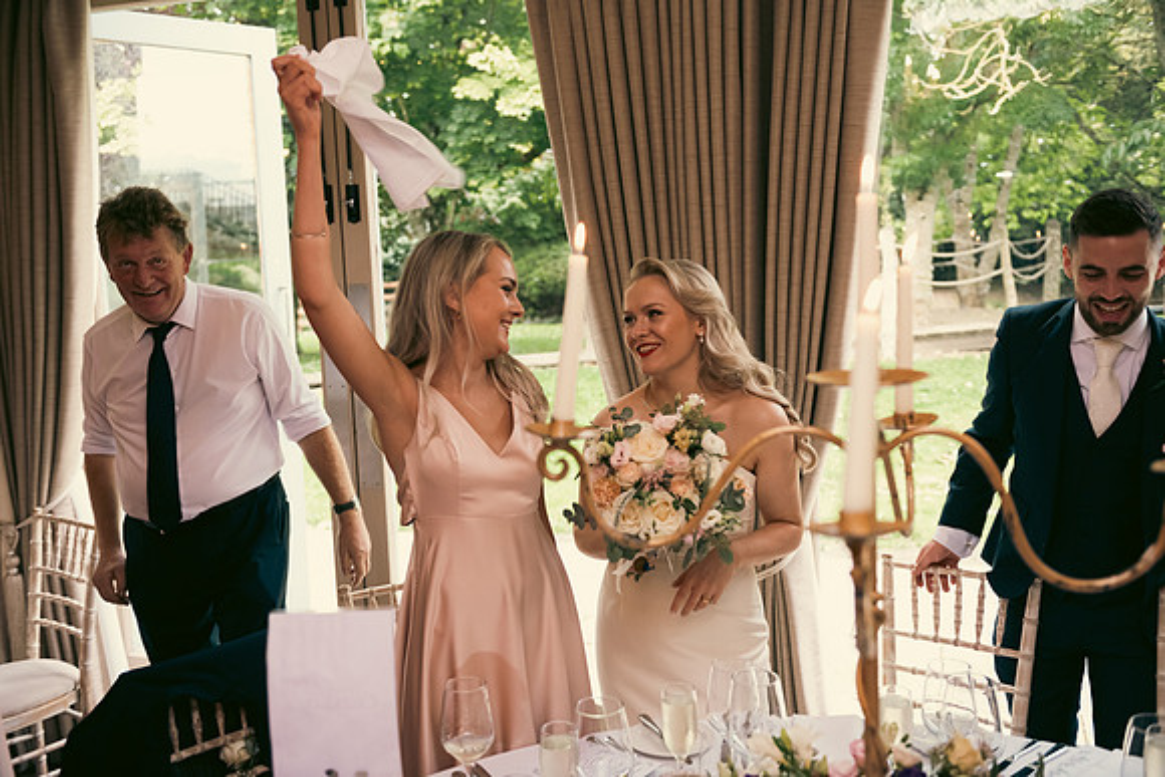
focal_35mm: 38
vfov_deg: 35.1
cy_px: 388
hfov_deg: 50.7
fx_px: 1230
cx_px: 582
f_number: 3.5
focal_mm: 38
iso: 800
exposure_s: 1/160
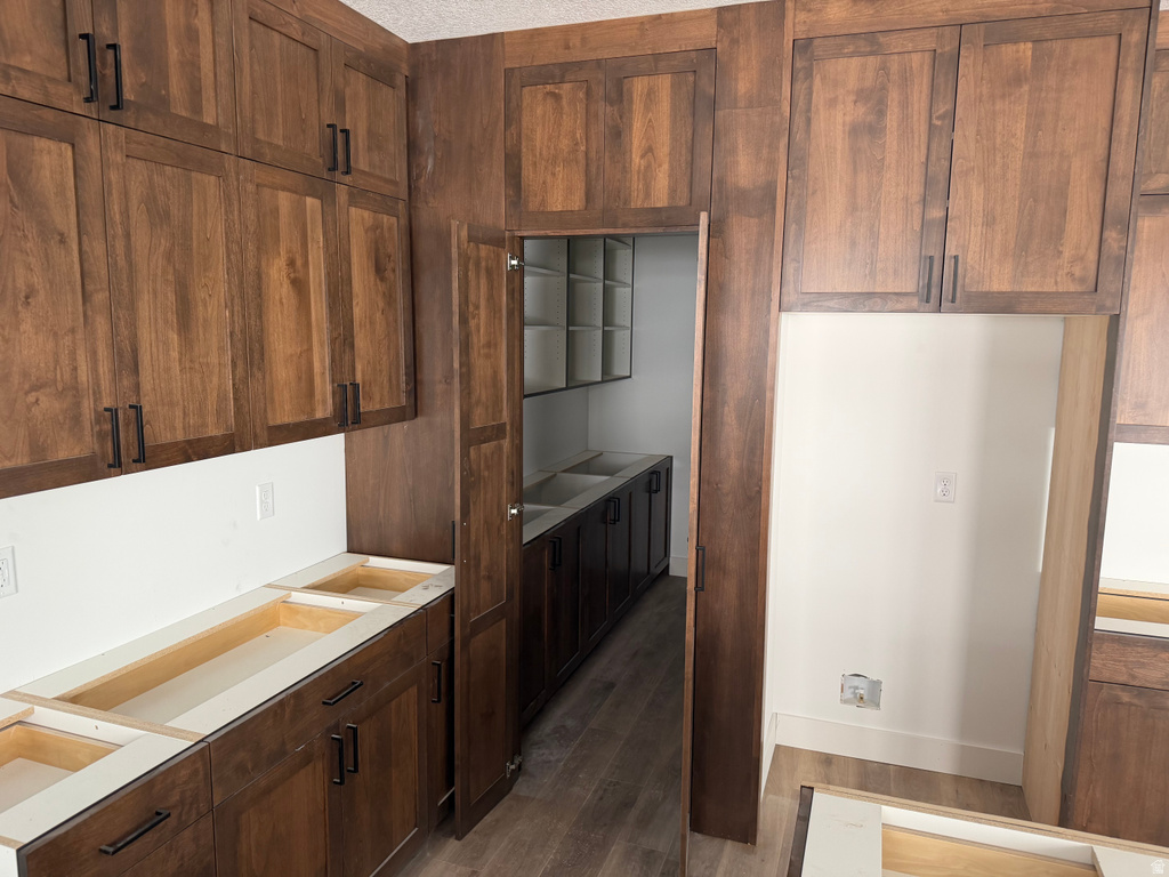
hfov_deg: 71.6
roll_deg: -0.6
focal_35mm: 24
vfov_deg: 56.8
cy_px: 438
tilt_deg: -7.8
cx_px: 584
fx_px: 810
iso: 200
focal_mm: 6.76
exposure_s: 1/92
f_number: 1.78
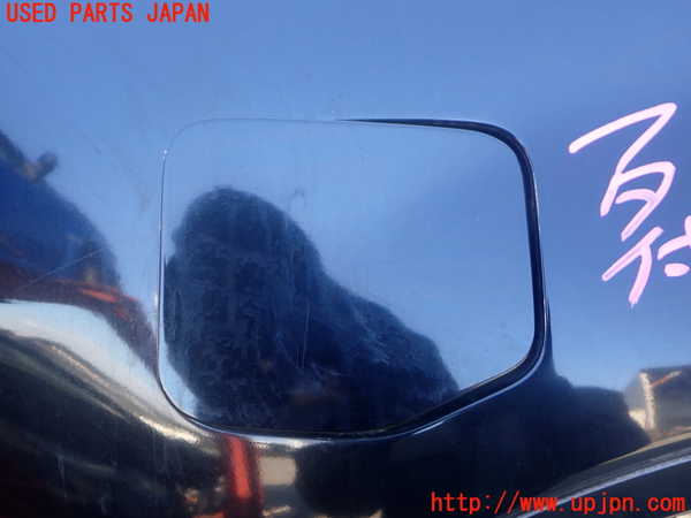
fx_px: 599
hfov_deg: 60.0
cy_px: 259
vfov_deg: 46.8
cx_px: 346
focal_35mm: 30
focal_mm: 5.4
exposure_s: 1/125
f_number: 2.3
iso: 200
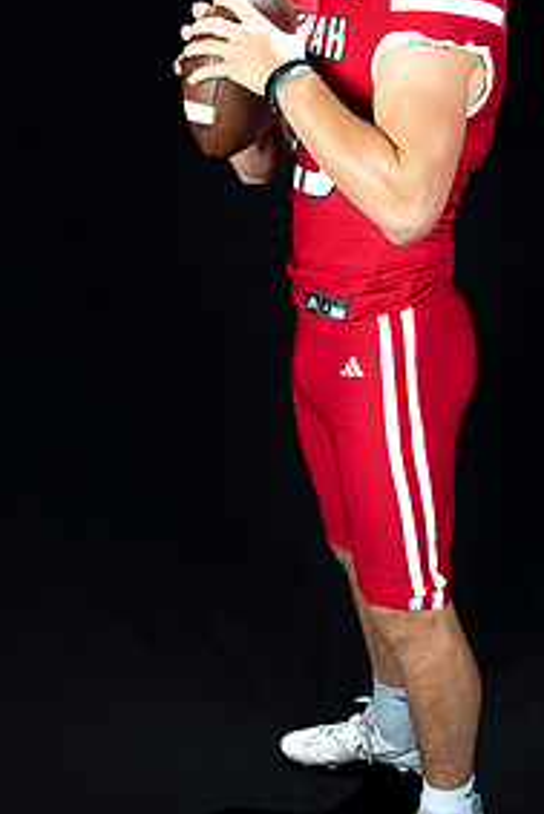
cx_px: 334
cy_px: 314
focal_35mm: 54
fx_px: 1222
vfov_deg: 36.7
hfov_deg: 25.0
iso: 320
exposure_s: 1/160
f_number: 9
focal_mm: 34
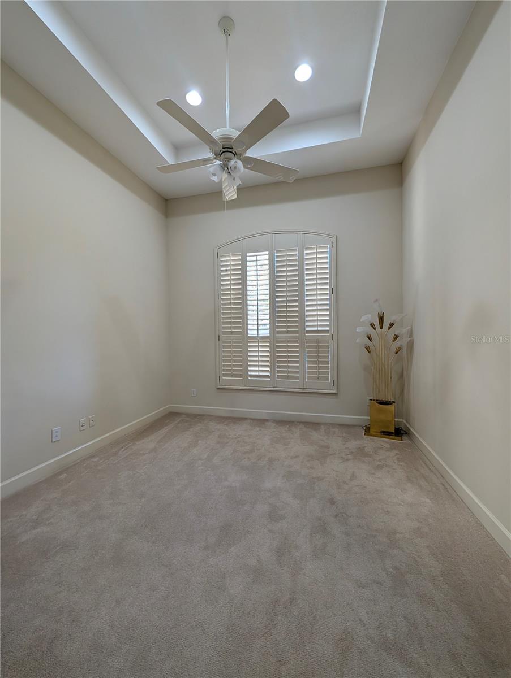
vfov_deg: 110.5
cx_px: 256
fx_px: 236
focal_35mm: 12
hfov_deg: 94.6
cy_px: 339
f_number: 1.7
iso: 52
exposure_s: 1/120
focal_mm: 2.02
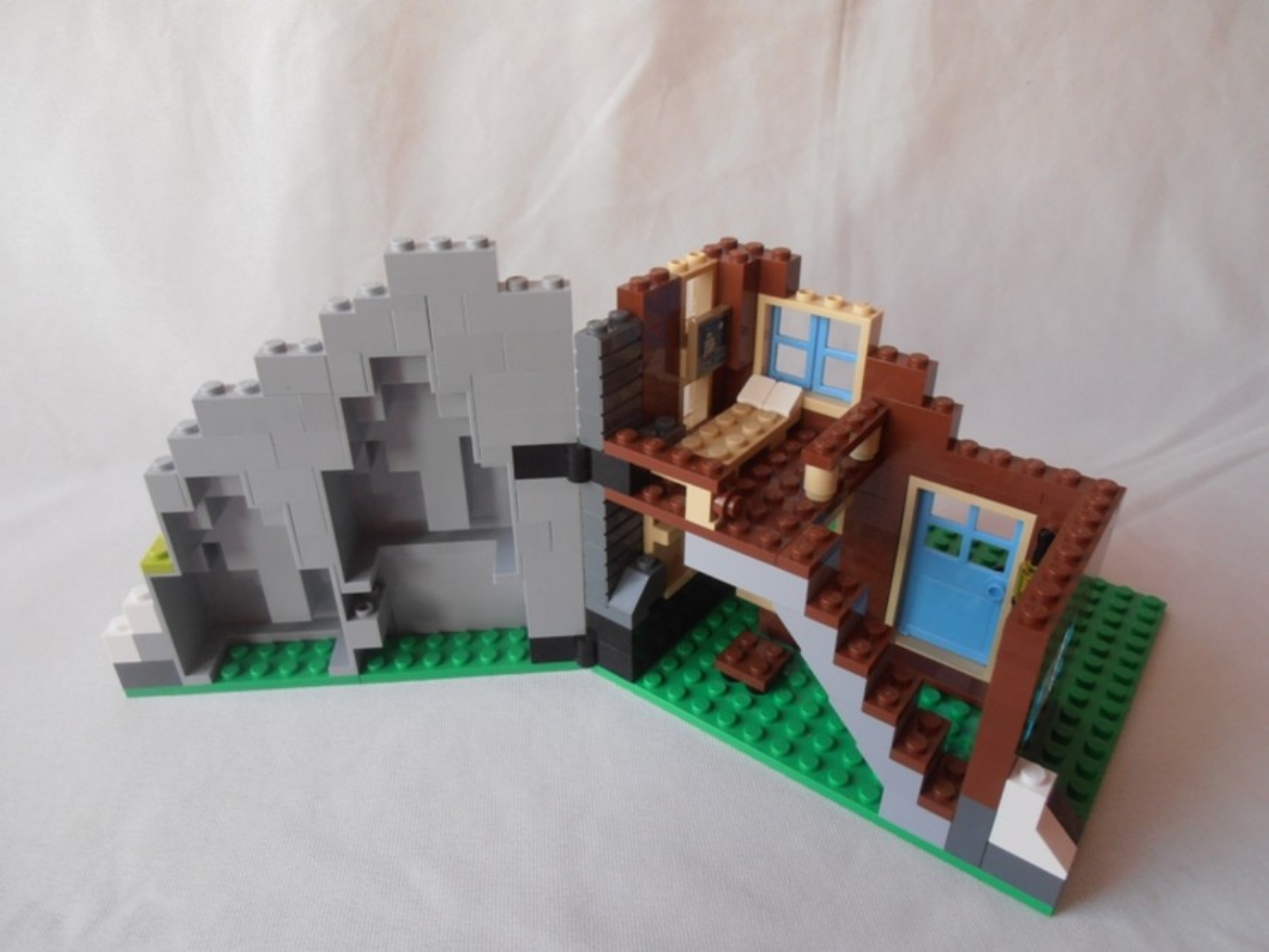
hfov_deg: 71.6
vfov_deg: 56.8
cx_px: 634
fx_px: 880
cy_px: 476
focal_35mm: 24
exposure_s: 1/25
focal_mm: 4.2
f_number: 3
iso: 125
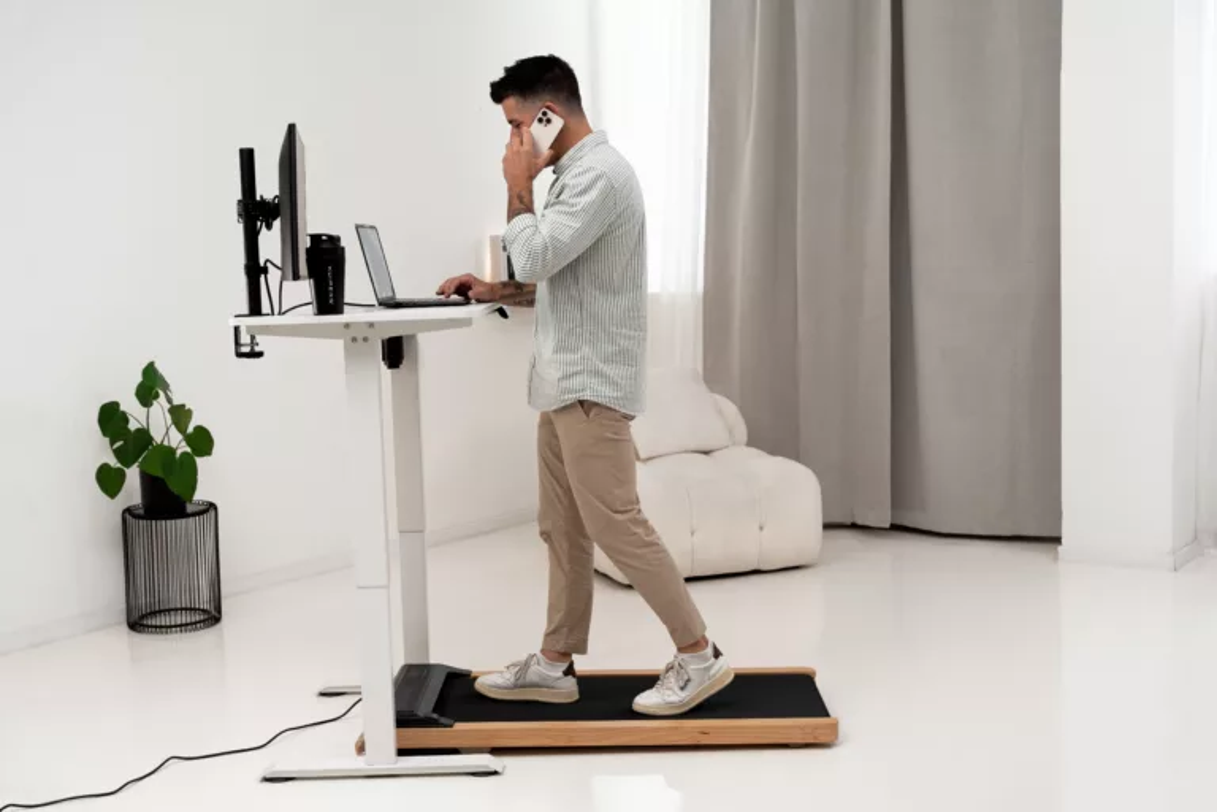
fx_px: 1474
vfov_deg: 30.8
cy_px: 406
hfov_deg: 44.9
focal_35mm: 44
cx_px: 608
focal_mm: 43.6
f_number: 5
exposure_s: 1/500
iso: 800
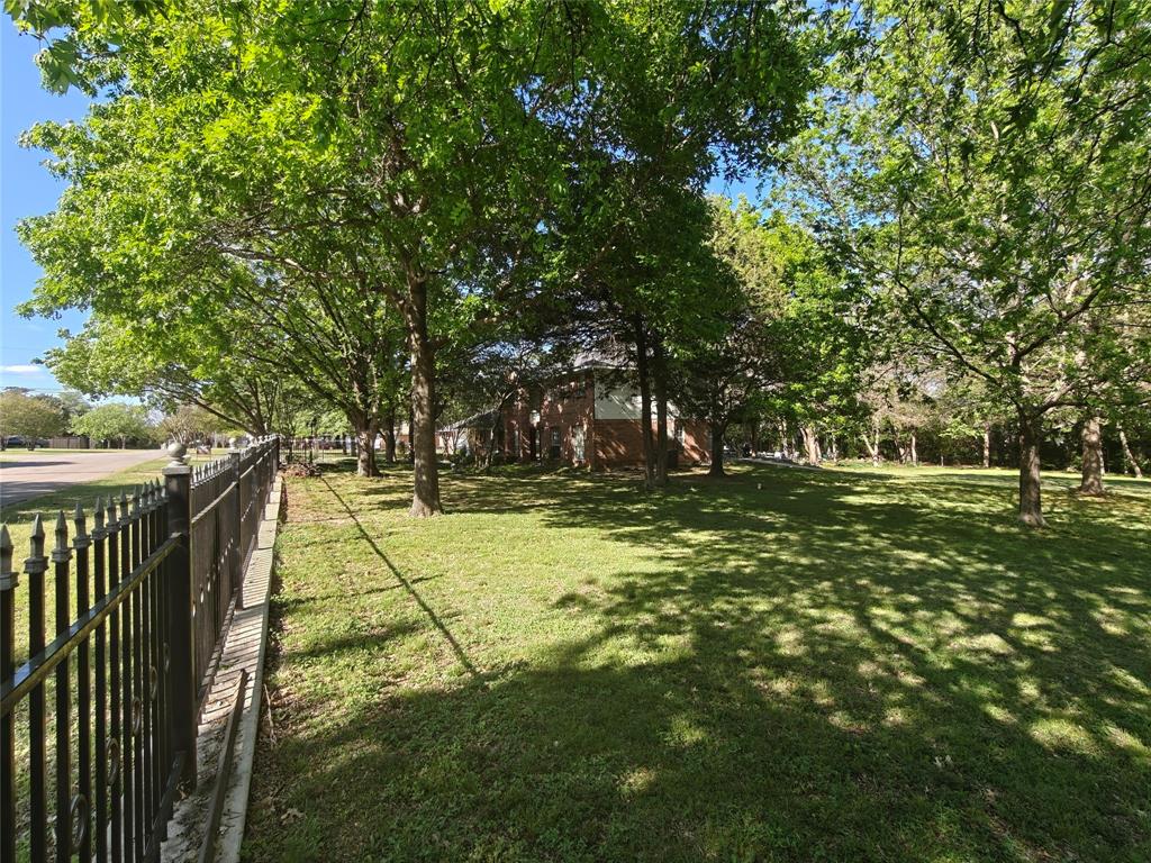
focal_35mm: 15
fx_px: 499
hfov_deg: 98.2
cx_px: 576
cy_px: 432
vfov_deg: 81.7
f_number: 2
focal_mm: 2.3
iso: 125
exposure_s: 1/200
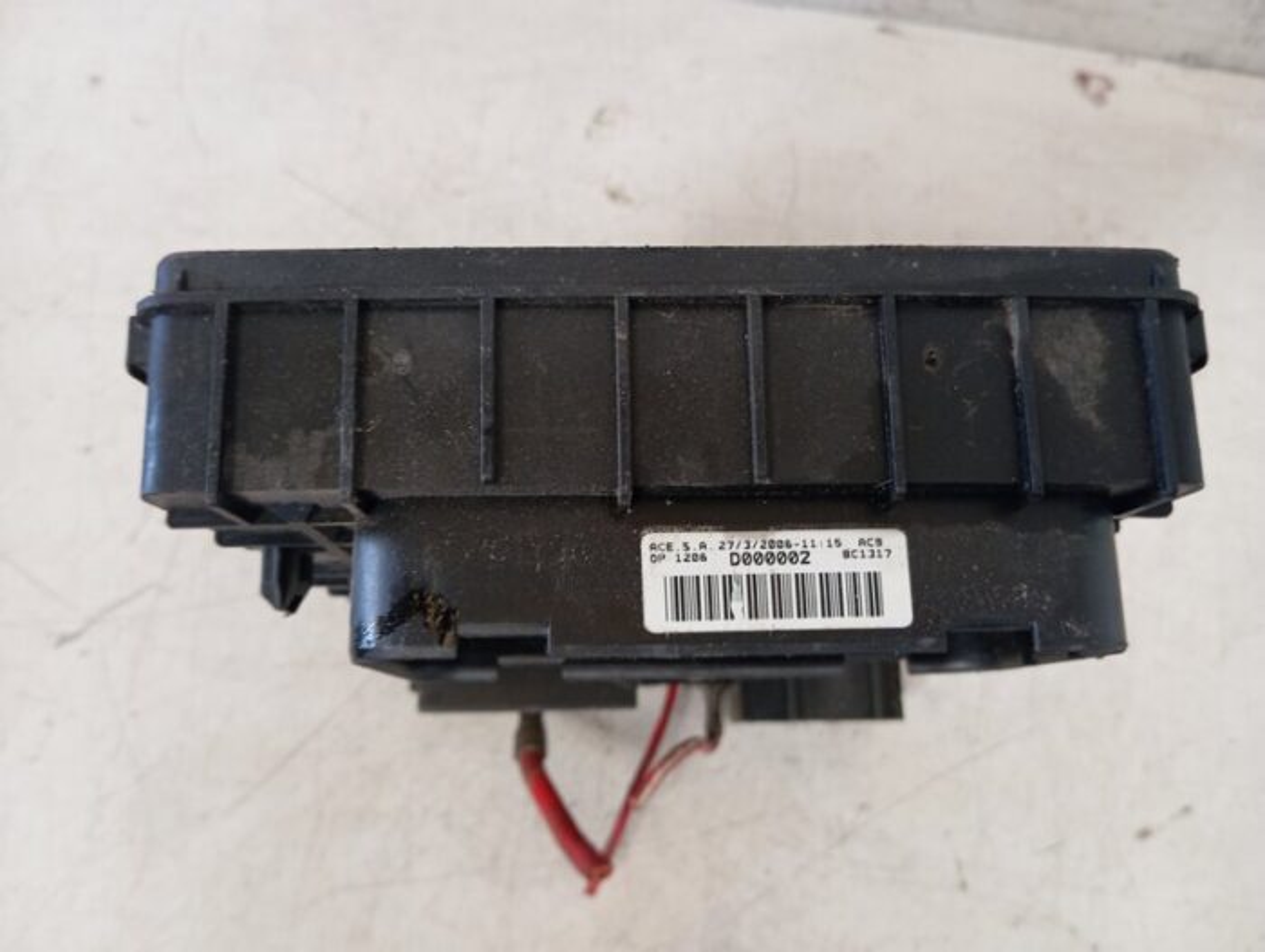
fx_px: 1025
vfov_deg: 49.9
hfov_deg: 63.4
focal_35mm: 28
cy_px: 476
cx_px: 632
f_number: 1.8
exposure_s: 1/33.3
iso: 448
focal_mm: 4.22
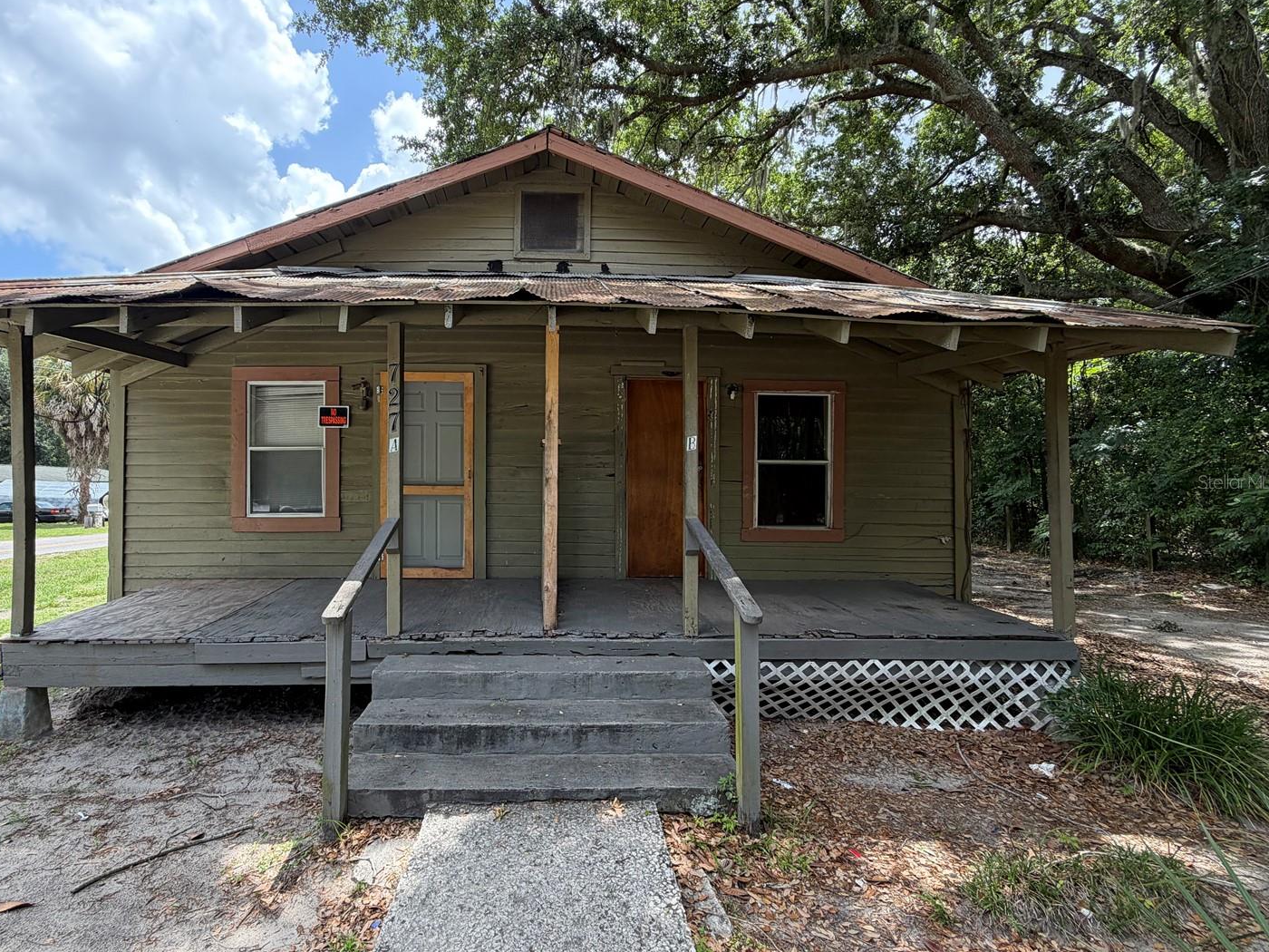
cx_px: 558
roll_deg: +0.6
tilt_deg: +0.9
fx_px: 587
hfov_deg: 94.1
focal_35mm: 16
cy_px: 481
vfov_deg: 78.1
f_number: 2.2
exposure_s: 1/240
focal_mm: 2.22
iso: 40
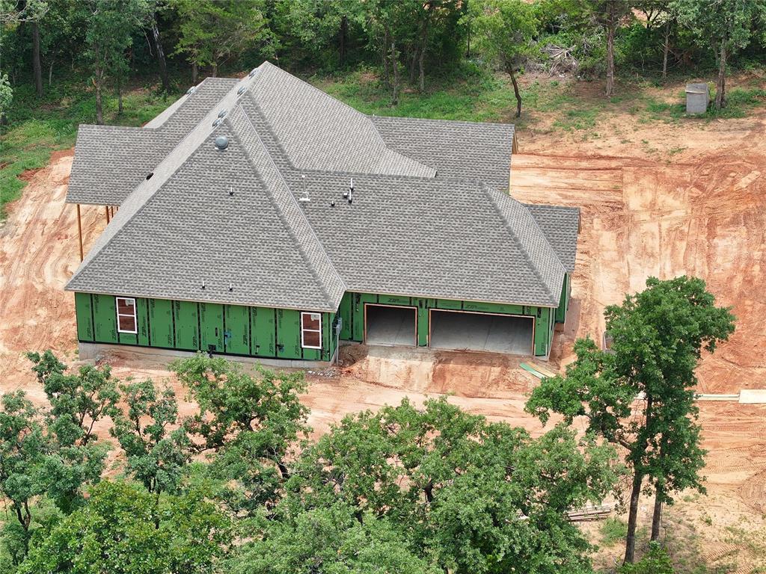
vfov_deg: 21.0
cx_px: 383
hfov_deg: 27.8
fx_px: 1549
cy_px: 287
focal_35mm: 70
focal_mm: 19.35
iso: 100
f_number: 2.8
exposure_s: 1/500
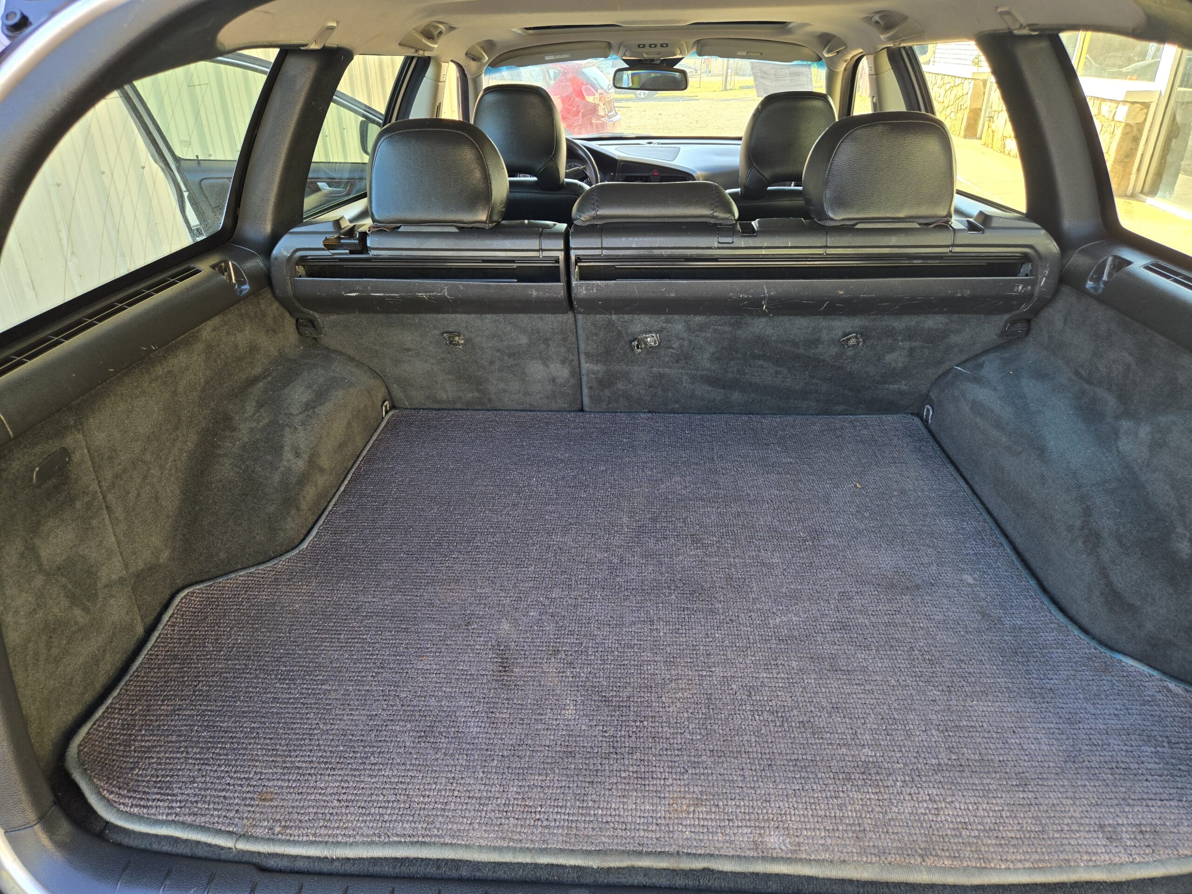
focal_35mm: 23
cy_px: 447
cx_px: 596
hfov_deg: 73.9
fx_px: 792
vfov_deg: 58.9
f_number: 1.8
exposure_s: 1/180
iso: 80
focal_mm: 5.4
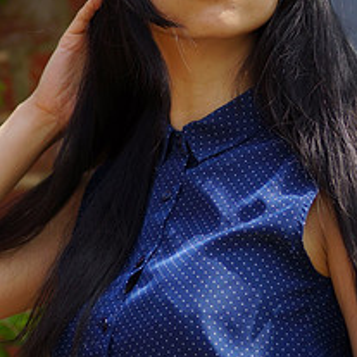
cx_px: 217
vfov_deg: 6.3
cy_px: 2
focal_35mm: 277
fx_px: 3232
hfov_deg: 6.3
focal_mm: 100
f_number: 2.8
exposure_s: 1/1600
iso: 125
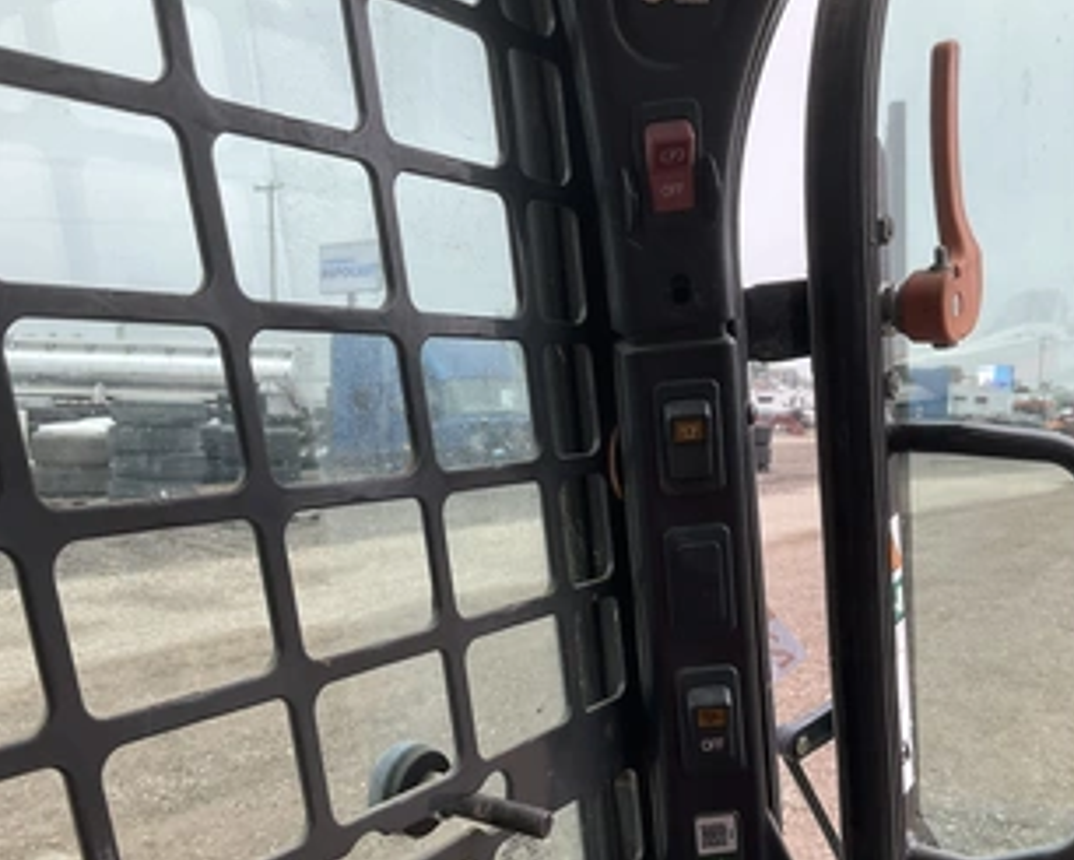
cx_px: 558
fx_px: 1176
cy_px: 463
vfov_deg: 40.1
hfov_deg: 49.1
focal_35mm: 37
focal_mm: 3
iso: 20
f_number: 1.8
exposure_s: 1/167
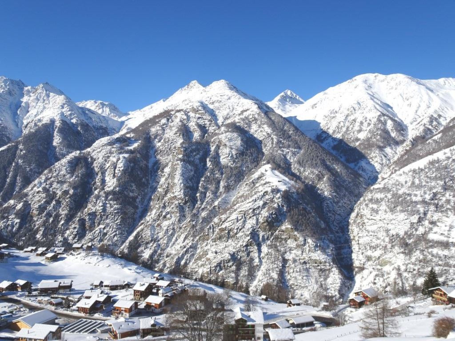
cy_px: 170
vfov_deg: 48.2
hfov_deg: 61.7
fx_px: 381
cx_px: 228
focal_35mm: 29
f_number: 3.5
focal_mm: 4.92
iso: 80
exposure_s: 1/1600
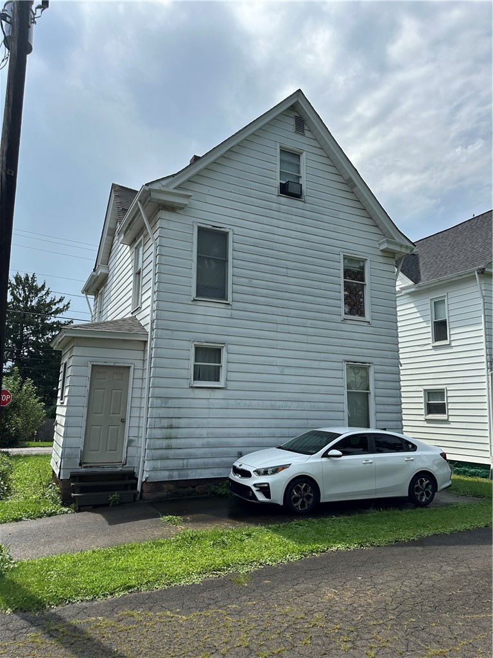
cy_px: 329
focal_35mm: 24
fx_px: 456
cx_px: 246
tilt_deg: +10.1
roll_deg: -1.1
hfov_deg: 56.8
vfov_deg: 71.6
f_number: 1.78
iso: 80
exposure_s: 1/6211
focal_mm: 6.86
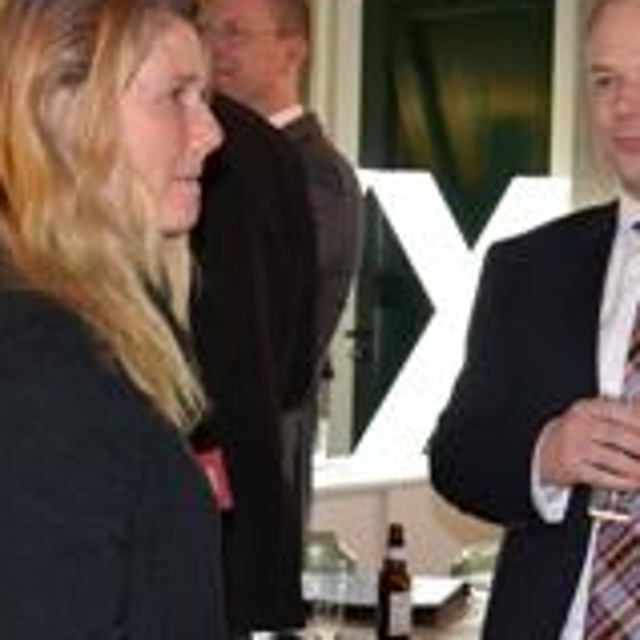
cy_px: 288
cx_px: 495
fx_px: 1799
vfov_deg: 20.2
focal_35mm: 86
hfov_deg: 20.0
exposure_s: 1/60
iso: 1600
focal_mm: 24
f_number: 4
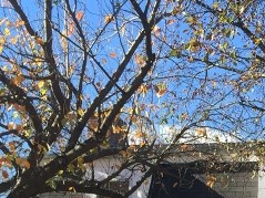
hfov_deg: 19.1
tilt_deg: +2.0
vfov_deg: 14.0
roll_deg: -2.8
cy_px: 324
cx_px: 318
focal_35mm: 97
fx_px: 742
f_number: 2.2
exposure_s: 1/557
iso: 32
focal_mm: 4.15
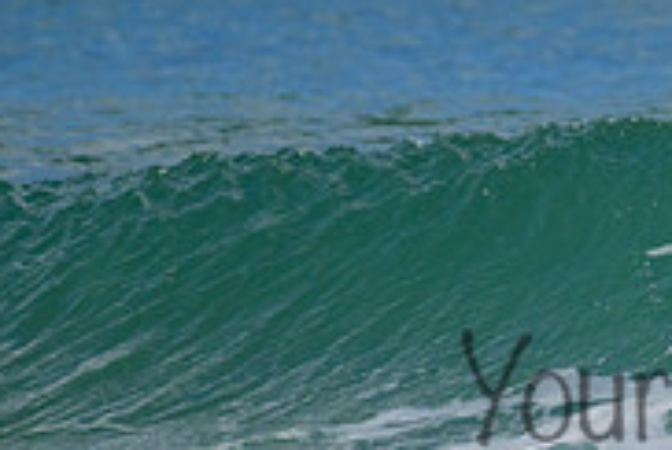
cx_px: 842
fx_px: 45209
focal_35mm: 2418
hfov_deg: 0.9
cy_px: 356
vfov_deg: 0.6
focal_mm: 760
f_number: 11
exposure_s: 1/1250
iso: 1400
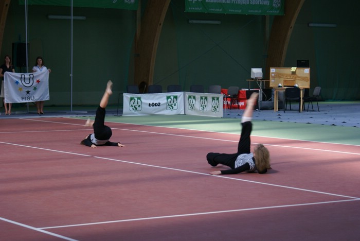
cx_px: 180
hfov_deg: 19.4
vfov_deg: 13.1
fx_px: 1051
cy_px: 120
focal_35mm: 105
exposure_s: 1/50
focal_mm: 70
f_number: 5.6
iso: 200
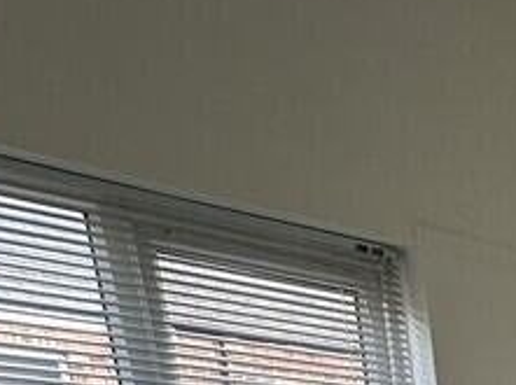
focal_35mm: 65
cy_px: 861
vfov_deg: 15.5
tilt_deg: -20.4
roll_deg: -4.0
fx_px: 967
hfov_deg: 20.5
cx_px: 941
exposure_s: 1/99
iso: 64
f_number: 2.2
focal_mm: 2.22
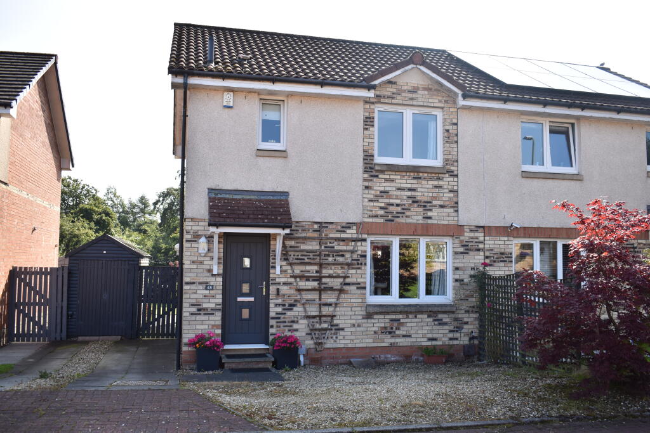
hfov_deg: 57.2
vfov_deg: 40.0
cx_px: 325
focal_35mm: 33
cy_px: 216
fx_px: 596
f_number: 5
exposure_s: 1/320
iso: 100
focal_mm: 22
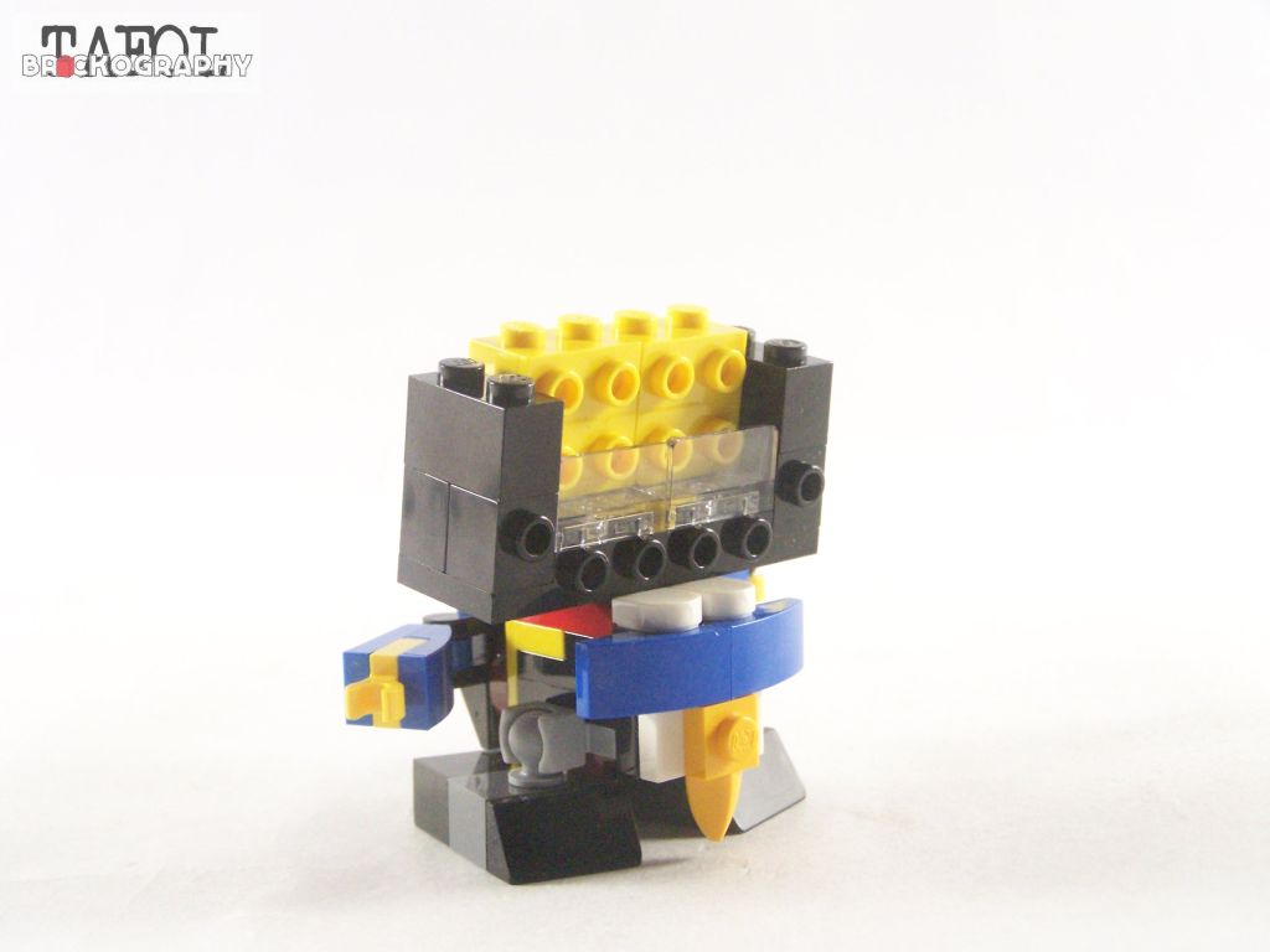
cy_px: 476
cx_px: 635
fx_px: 2458
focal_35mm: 67
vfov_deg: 21.9
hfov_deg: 29.0
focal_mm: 11.1
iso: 400
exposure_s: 1/60
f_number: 3.2
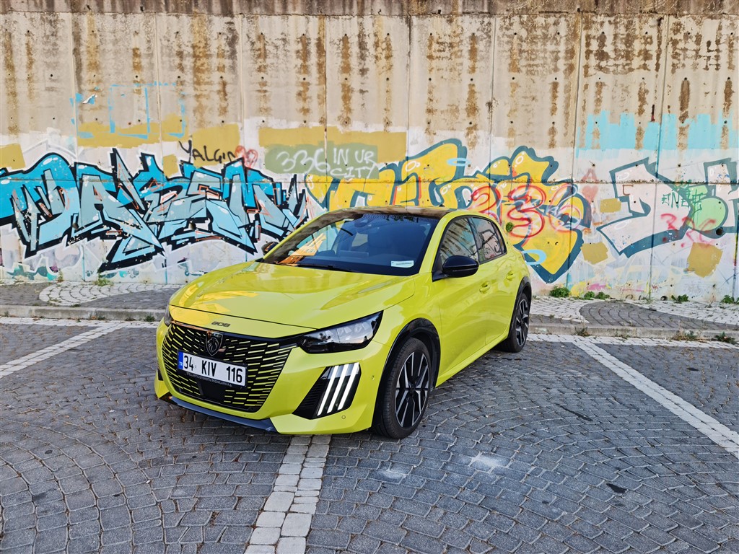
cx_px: 370
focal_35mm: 25
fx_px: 534
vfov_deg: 54.9
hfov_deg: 69.4
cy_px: 277
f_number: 1.8
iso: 50
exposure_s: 1/100
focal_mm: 7
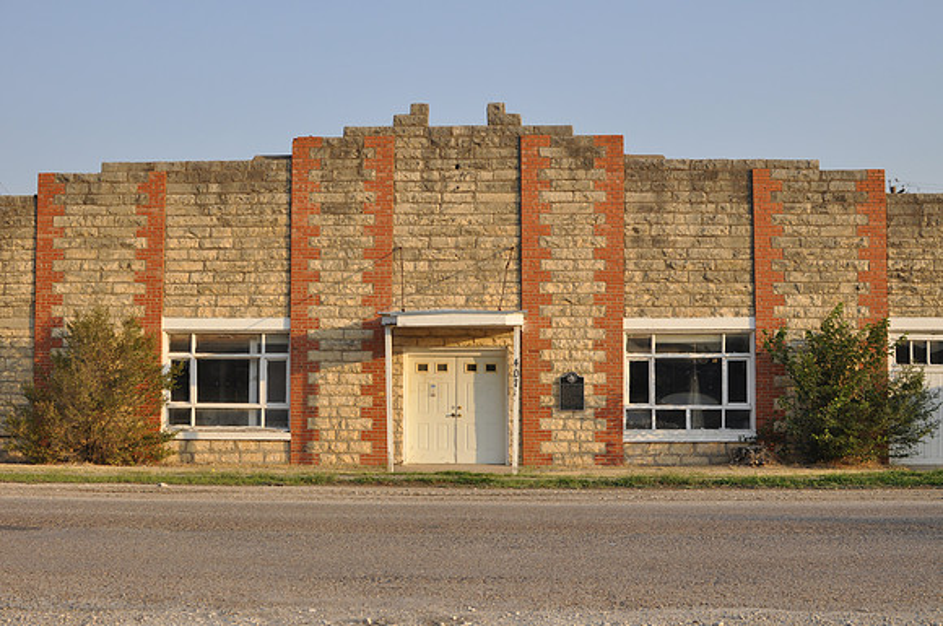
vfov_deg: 25.7
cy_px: 313
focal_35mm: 52
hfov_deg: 37.9
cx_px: 472
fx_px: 1373
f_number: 5.6
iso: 220
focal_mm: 35
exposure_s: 1/125
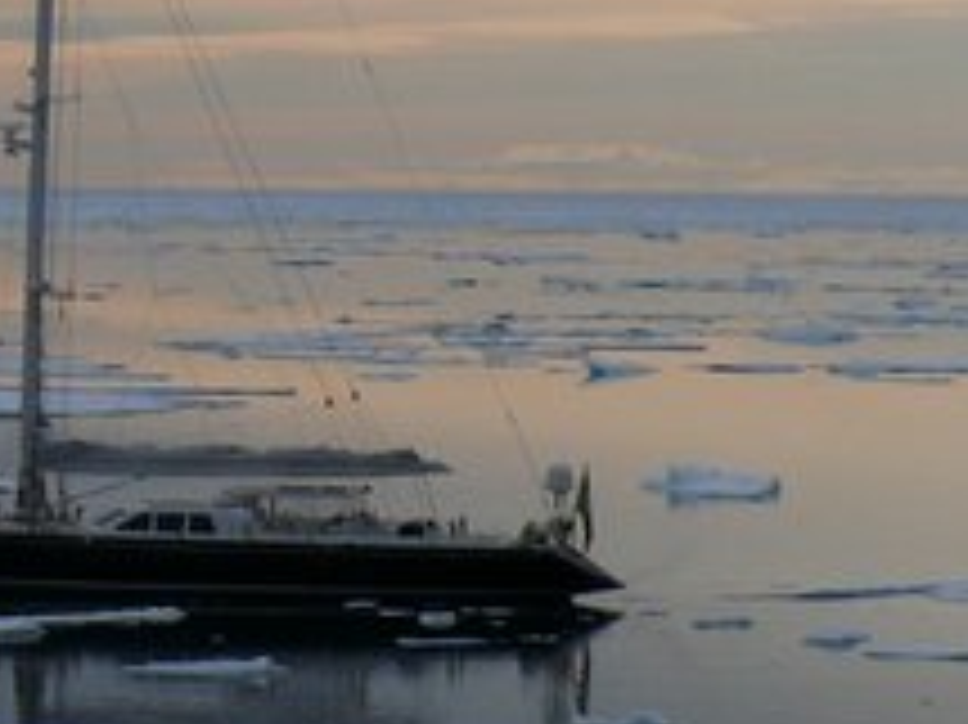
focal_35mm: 266
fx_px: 7434
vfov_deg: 5.6
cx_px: 302
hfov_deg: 7.4
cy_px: 76
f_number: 8
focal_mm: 14.5
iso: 100
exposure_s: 1/500
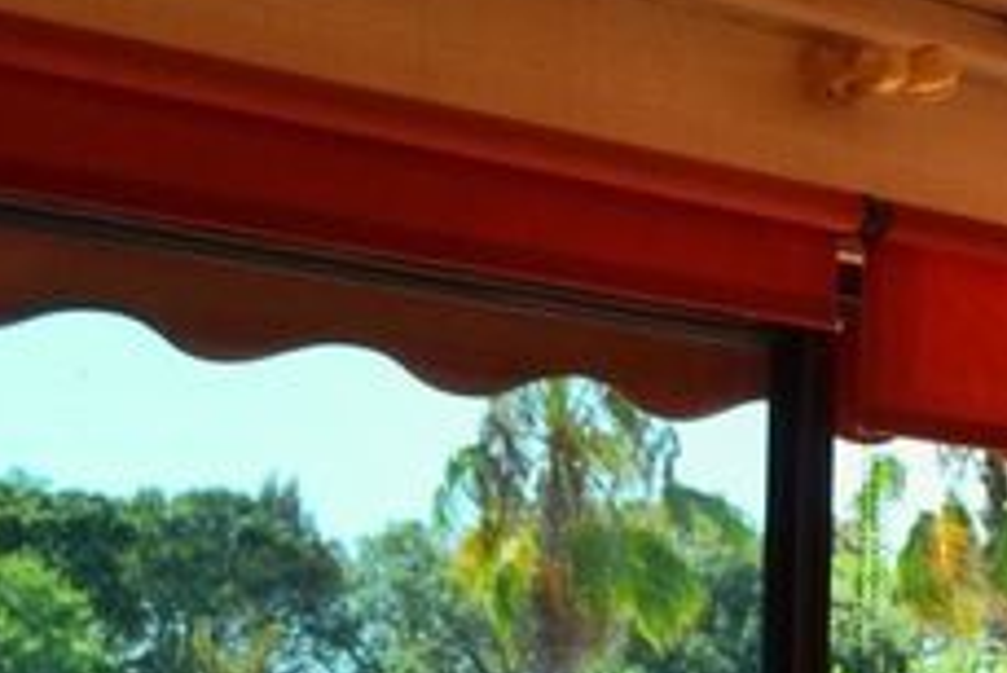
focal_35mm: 131
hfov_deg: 14.2
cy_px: 768
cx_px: 1689
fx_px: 3667
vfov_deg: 10.3
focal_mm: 20
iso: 100
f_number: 4
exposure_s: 1/500
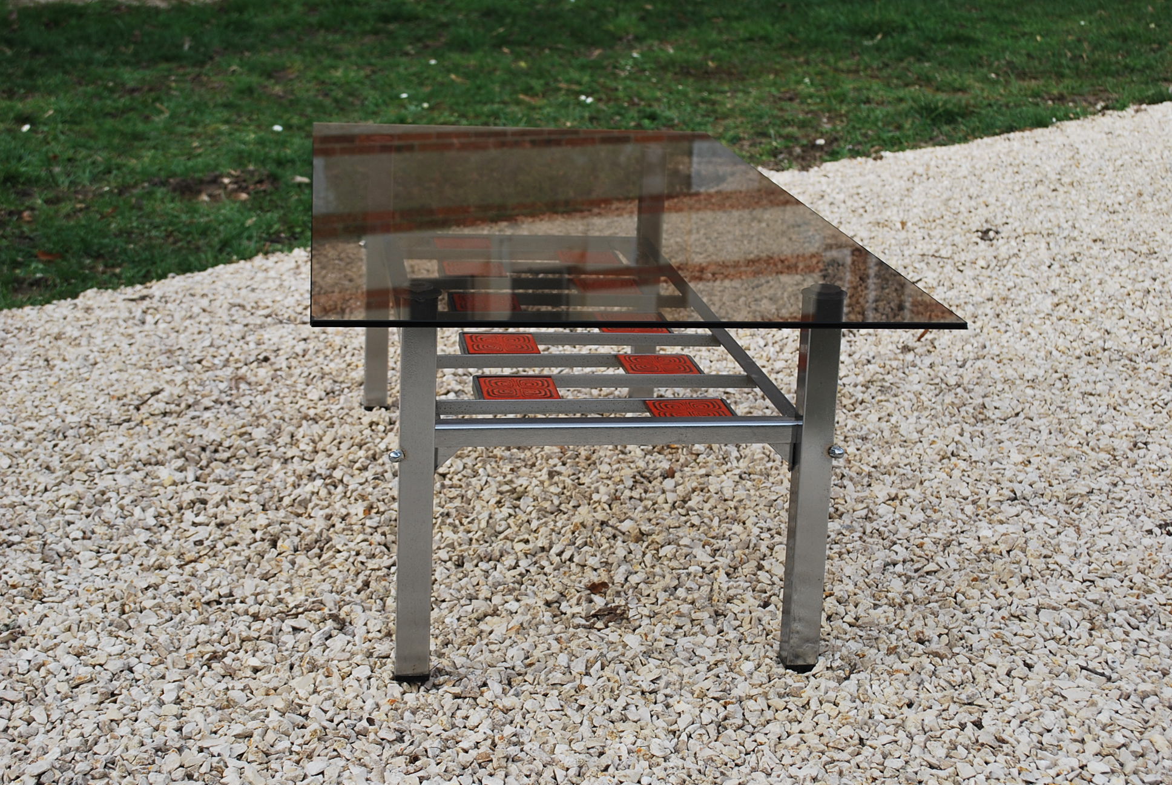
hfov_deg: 37.8
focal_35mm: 52
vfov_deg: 25.8
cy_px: 392
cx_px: 586
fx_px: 1711
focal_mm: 35
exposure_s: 1/125
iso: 100
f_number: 5.6
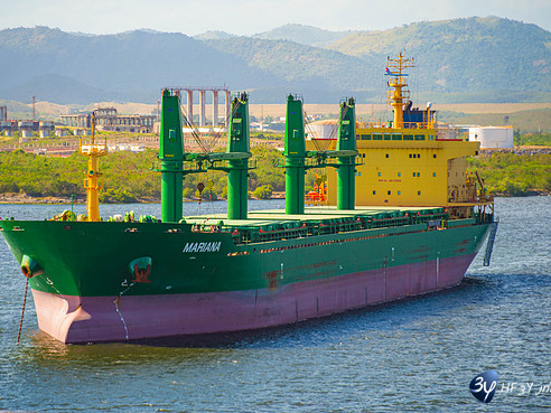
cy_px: 204
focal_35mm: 204
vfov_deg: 7.3
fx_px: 3247
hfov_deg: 9.7
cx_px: 242
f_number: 5.6
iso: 250
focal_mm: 180
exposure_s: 1/500
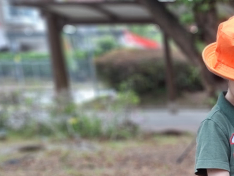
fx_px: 575
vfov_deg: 16.2
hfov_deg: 19.5
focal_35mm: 85
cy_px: 246
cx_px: 369
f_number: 1.8
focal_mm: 5.54
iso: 40
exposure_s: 1/129
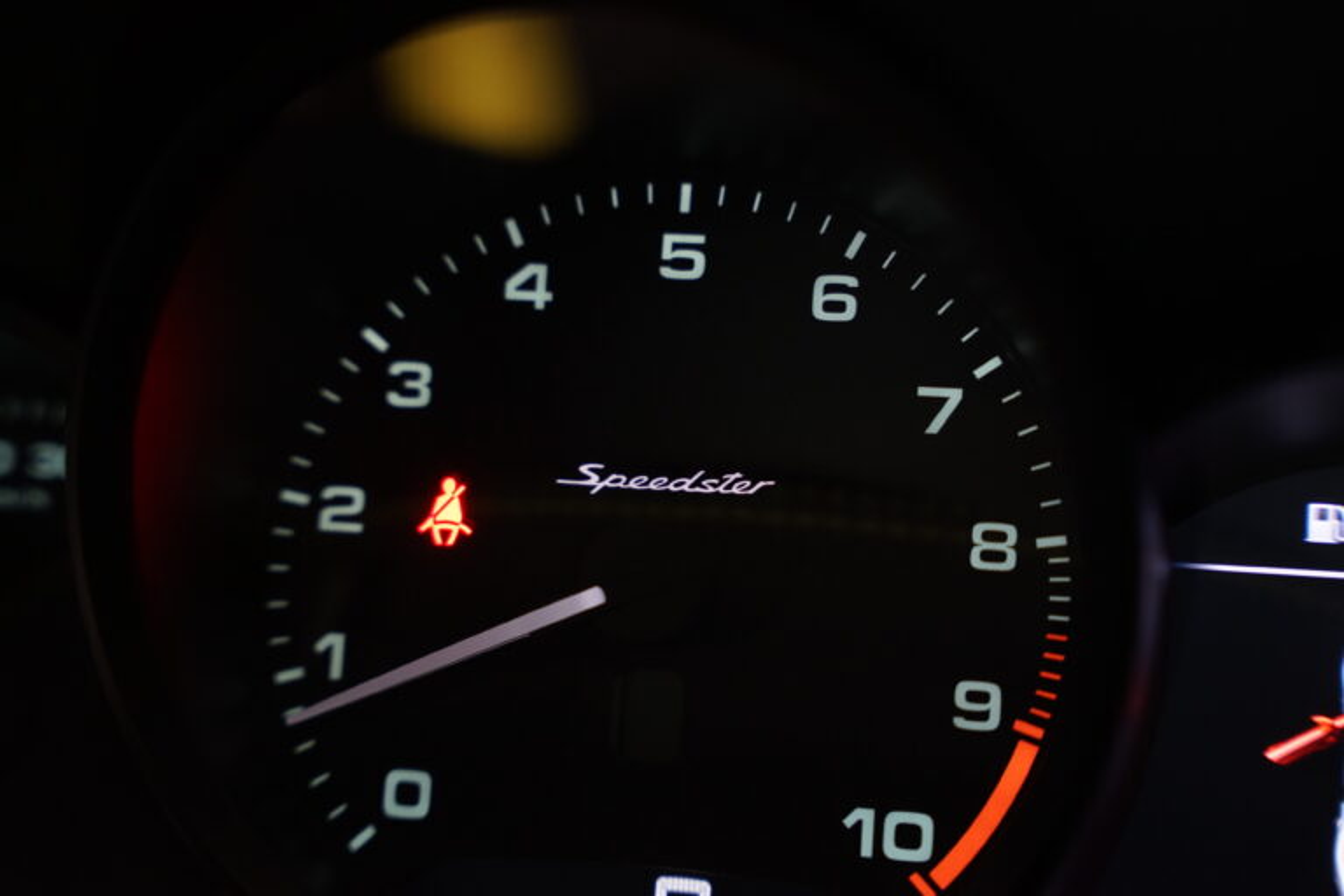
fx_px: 2613
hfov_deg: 28.8
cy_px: 448
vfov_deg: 19.5
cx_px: 672
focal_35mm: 70
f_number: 2.8
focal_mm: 70
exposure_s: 1/80
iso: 1600
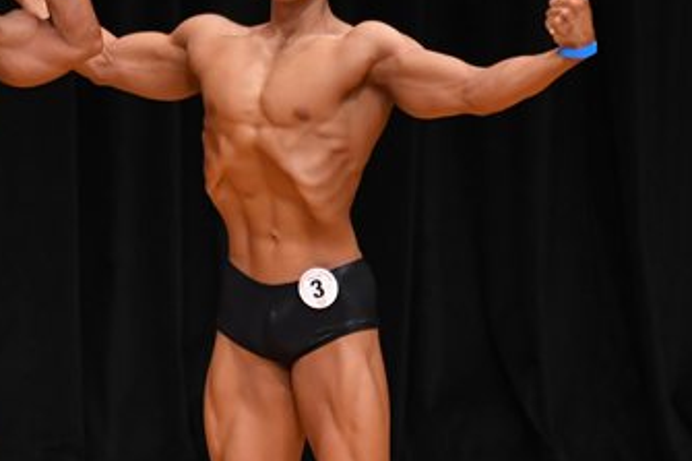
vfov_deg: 2.2
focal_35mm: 625
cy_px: 306
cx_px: -24
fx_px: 12007
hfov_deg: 3.3
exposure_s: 1/400
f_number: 5.6
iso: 3200
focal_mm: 180
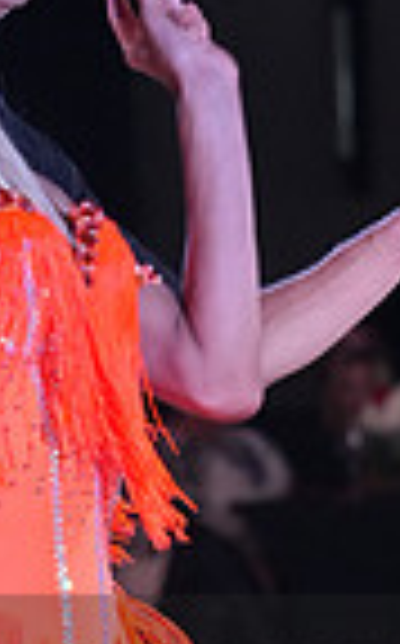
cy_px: 748
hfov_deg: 2.3
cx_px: -79
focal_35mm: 559
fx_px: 9780
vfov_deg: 3.8
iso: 5000
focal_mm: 135
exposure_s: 1/250
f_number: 5.6
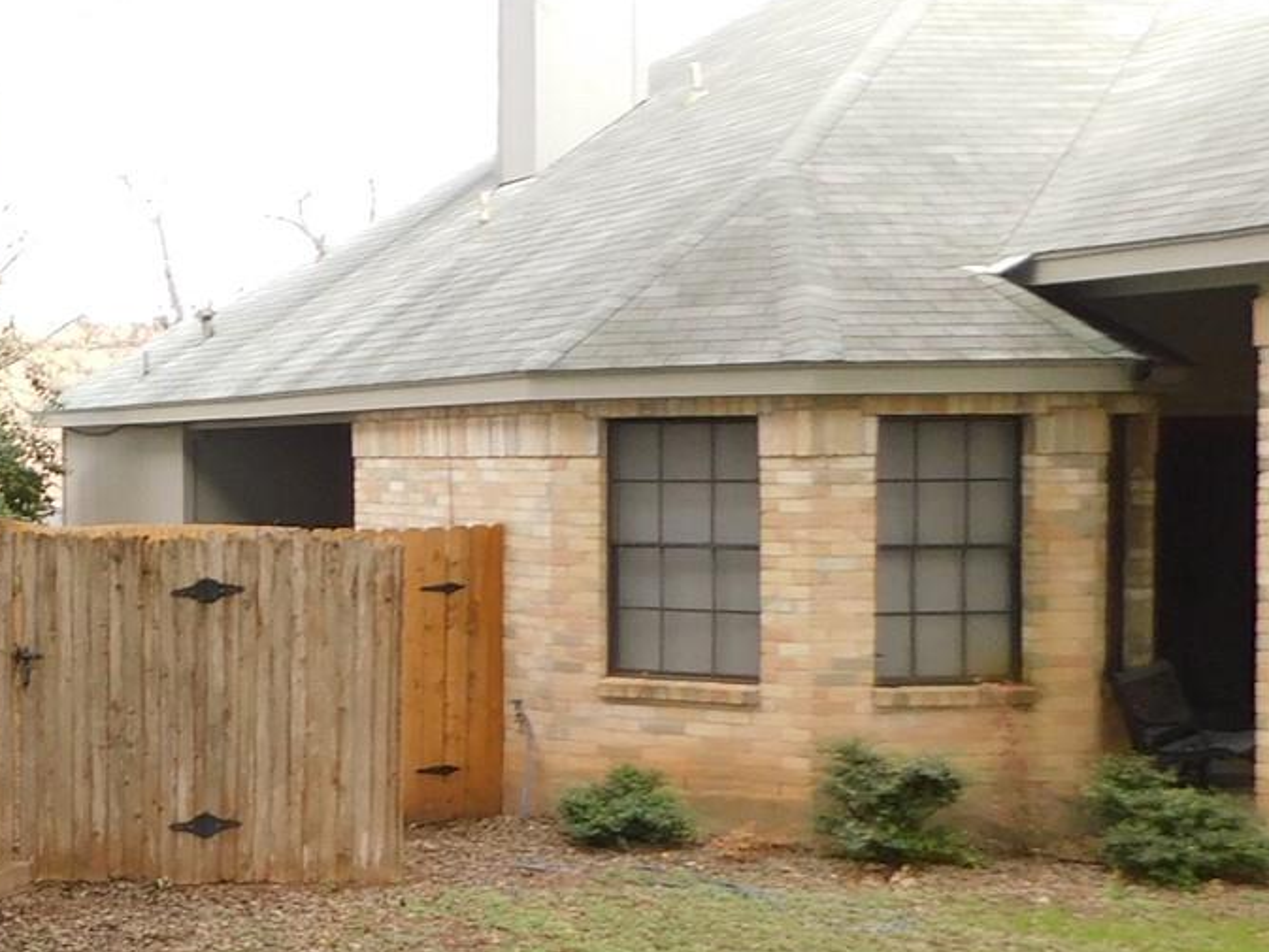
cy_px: 517
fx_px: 2567
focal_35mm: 70
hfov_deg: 23.5
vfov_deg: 21.0
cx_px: -511
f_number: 3
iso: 125
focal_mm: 4
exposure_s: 1/100
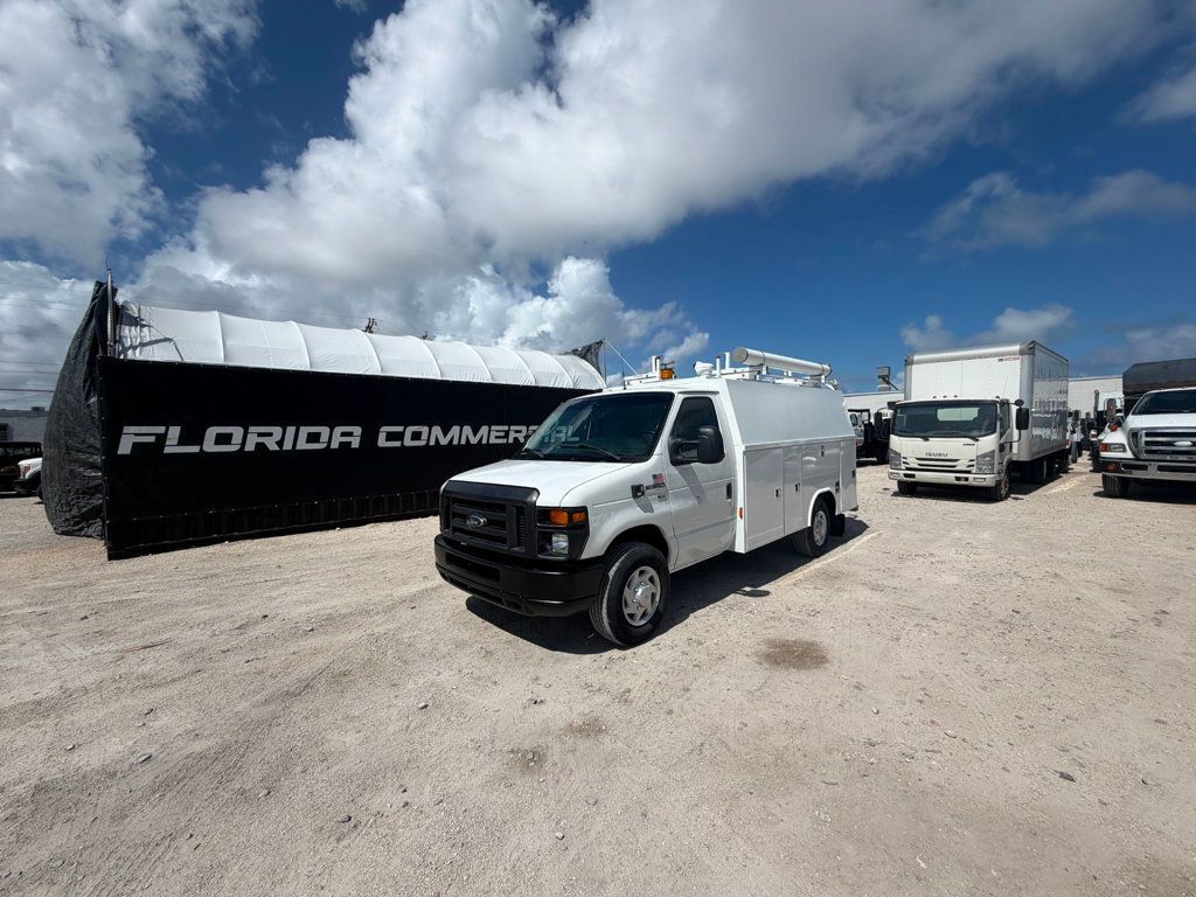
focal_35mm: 14
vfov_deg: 85.7
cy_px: 448
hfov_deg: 102.1
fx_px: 484
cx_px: 598
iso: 25
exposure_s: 1/2410
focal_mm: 2.22
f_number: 2.2
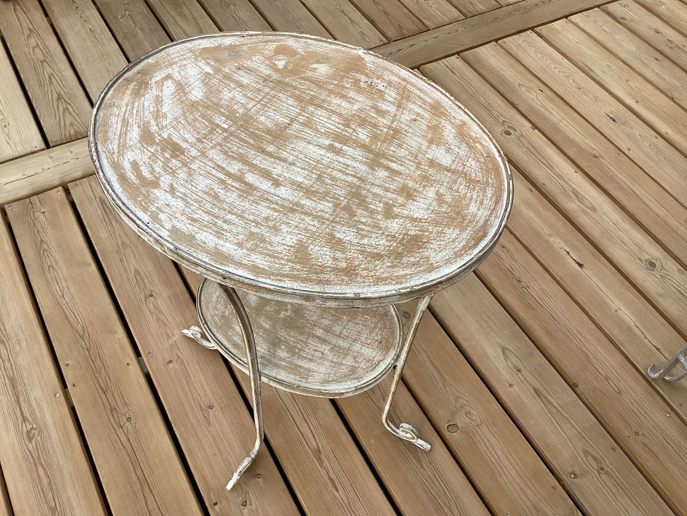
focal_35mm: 31
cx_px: 344
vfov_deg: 45.4
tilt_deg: -53.7
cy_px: 258
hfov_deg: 58.4
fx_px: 615
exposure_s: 1/420
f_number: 2.4
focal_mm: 3.3
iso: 25
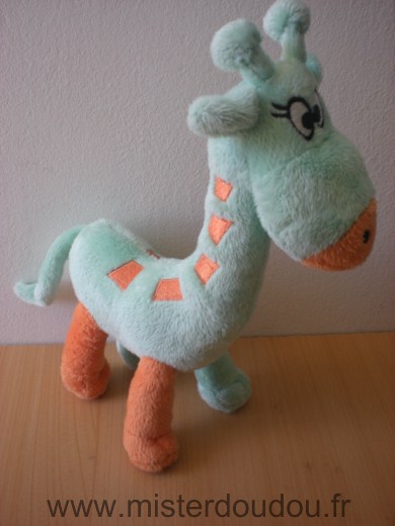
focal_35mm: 38
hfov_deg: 37.7
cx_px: 198
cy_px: 263
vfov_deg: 49.0
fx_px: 578
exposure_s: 1/60
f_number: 3.1
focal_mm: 6.3
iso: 65
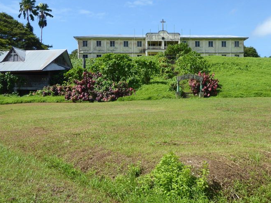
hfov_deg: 42.9
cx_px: 151
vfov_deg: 32.9
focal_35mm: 44
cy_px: 107
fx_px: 344
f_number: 3.7
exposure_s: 1/640
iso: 80
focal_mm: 6.3
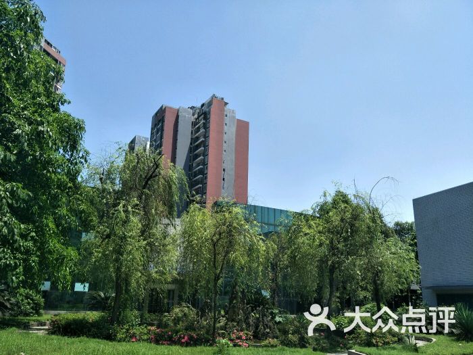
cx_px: 236
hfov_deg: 71.6
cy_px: 178
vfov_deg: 56.8
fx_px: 328
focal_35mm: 24
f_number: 1.7
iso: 33
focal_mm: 4.1
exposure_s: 1/1250
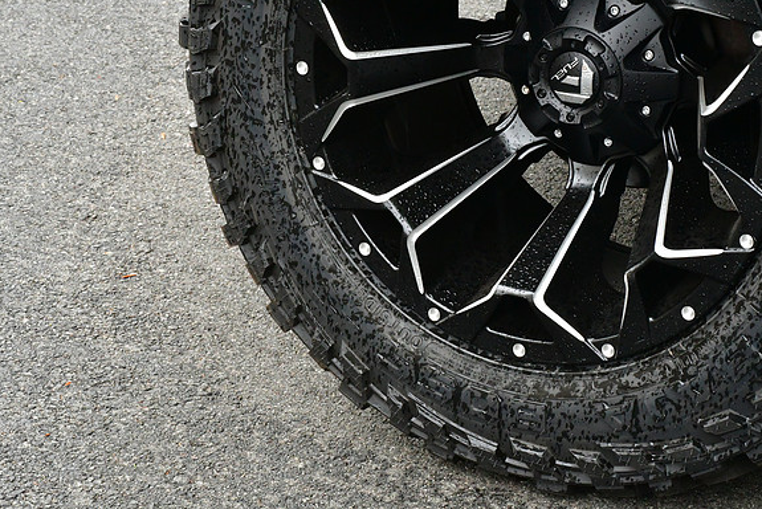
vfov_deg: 11.3
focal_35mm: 121
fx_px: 2562
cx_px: 383
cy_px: 254
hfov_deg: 16.9
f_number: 16
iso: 6400
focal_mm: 80
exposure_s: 1/80
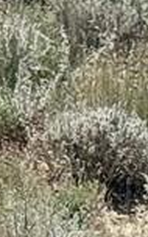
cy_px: 251
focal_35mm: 534
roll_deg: -2.6
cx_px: 25
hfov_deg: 2.5
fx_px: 3446
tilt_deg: -10.6
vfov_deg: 3.9
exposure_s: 1/4975
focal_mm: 6.76
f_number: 1.78
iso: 64
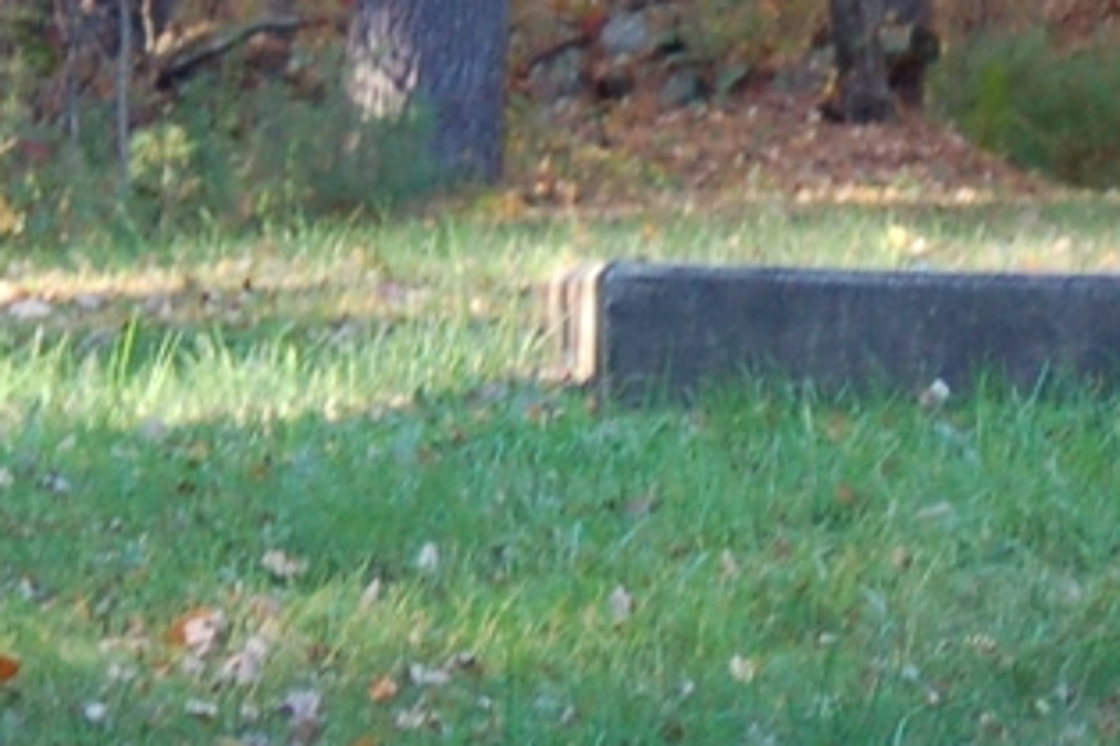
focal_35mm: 403
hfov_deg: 5.1
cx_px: 1238
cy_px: 289
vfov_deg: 3.4
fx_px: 12531
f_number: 4.5
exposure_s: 1/60
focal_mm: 52
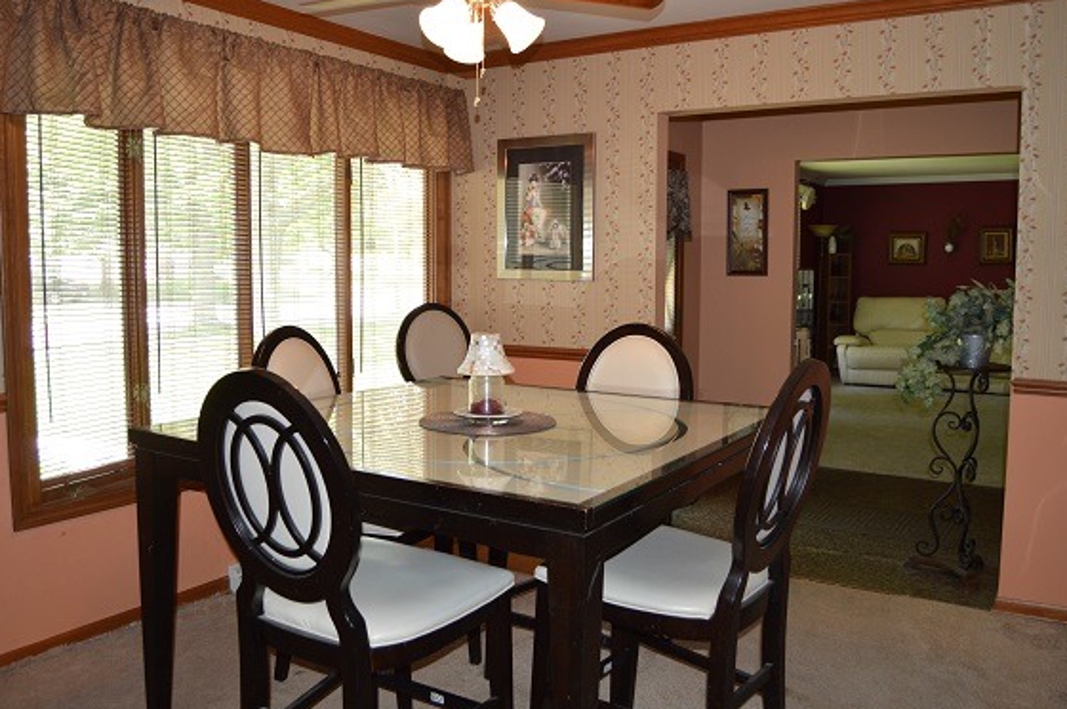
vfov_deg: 44.9
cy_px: 343
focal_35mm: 29
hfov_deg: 63.7
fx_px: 859
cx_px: 507
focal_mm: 18
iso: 400
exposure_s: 1/80
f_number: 4
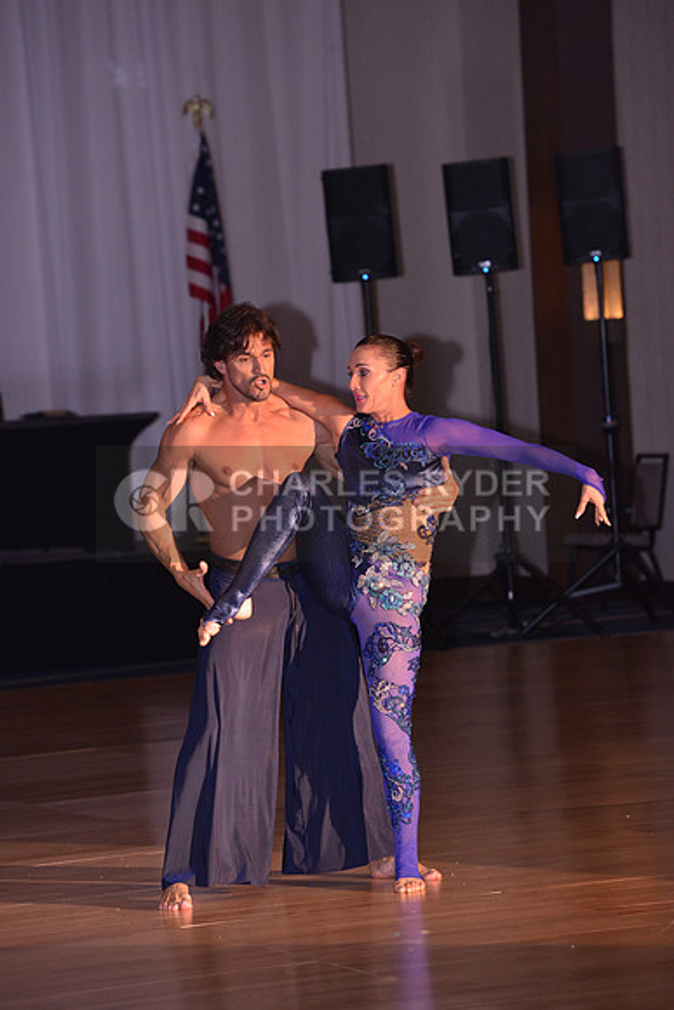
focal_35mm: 170
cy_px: 505
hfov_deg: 8.1
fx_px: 4771
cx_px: 337
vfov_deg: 12.1
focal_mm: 170
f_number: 5.6
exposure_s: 1/250
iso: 1600
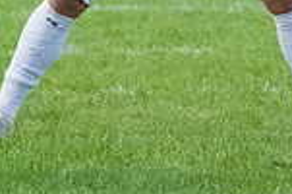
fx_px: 13541
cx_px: 157
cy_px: -155
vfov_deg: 0.8
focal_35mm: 1673
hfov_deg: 1.2
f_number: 5.6
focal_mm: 290
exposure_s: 1/2000
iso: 10000
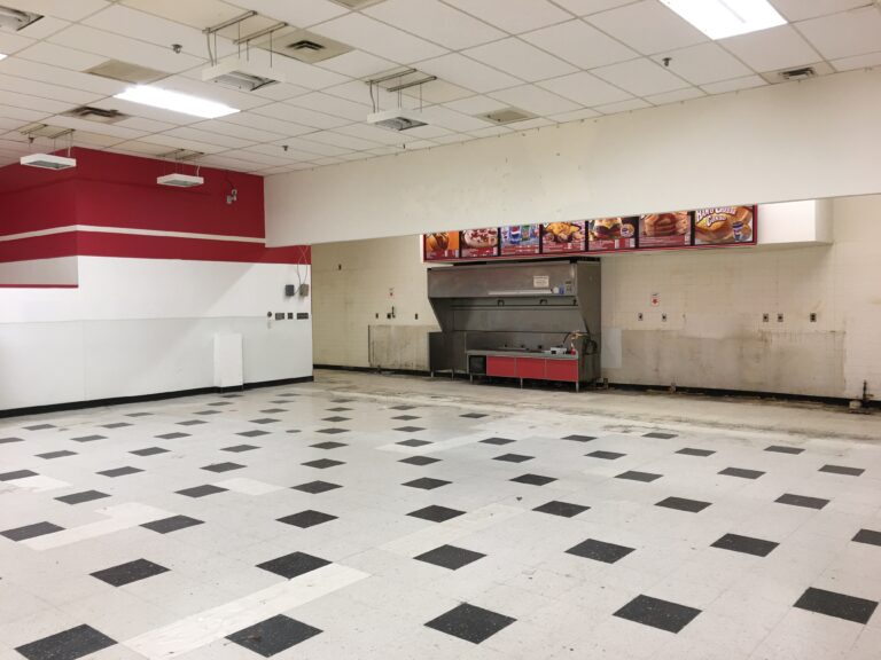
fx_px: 738
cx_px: 440
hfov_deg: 61.7
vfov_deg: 48.2
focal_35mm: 29
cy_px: 330
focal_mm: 4.15
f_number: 2.2
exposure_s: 1/15
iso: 25
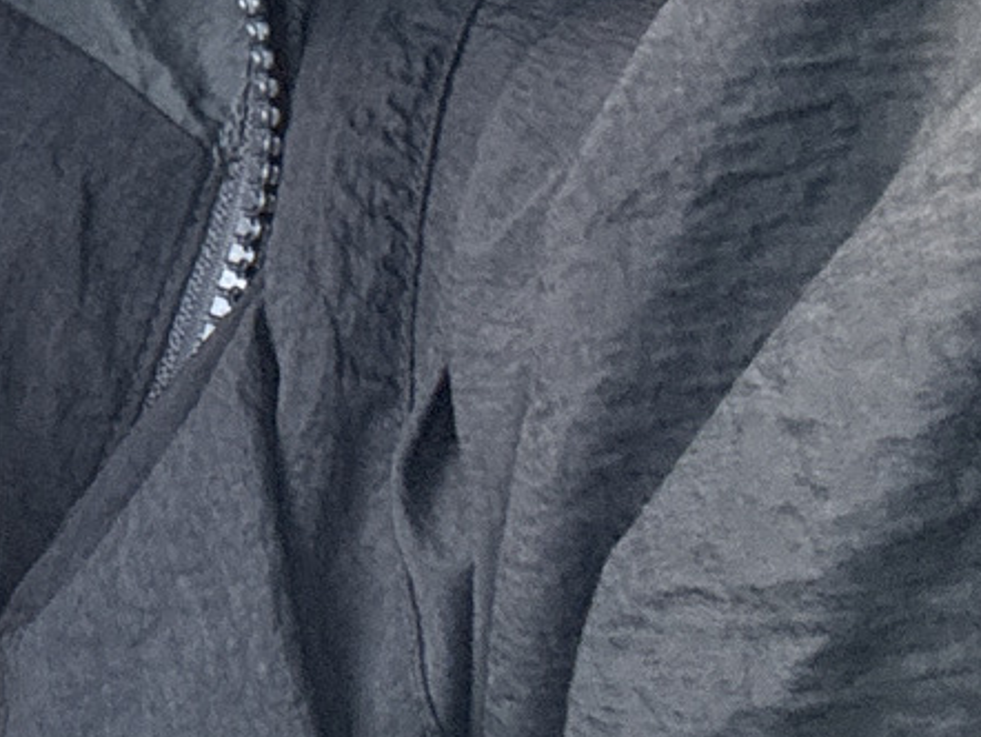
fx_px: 2949
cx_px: -803
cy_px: -124
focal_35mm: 104
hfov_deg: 15.9
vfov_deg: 13.9
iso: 80
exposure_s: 1/84
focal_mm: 2.69
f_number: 1.9
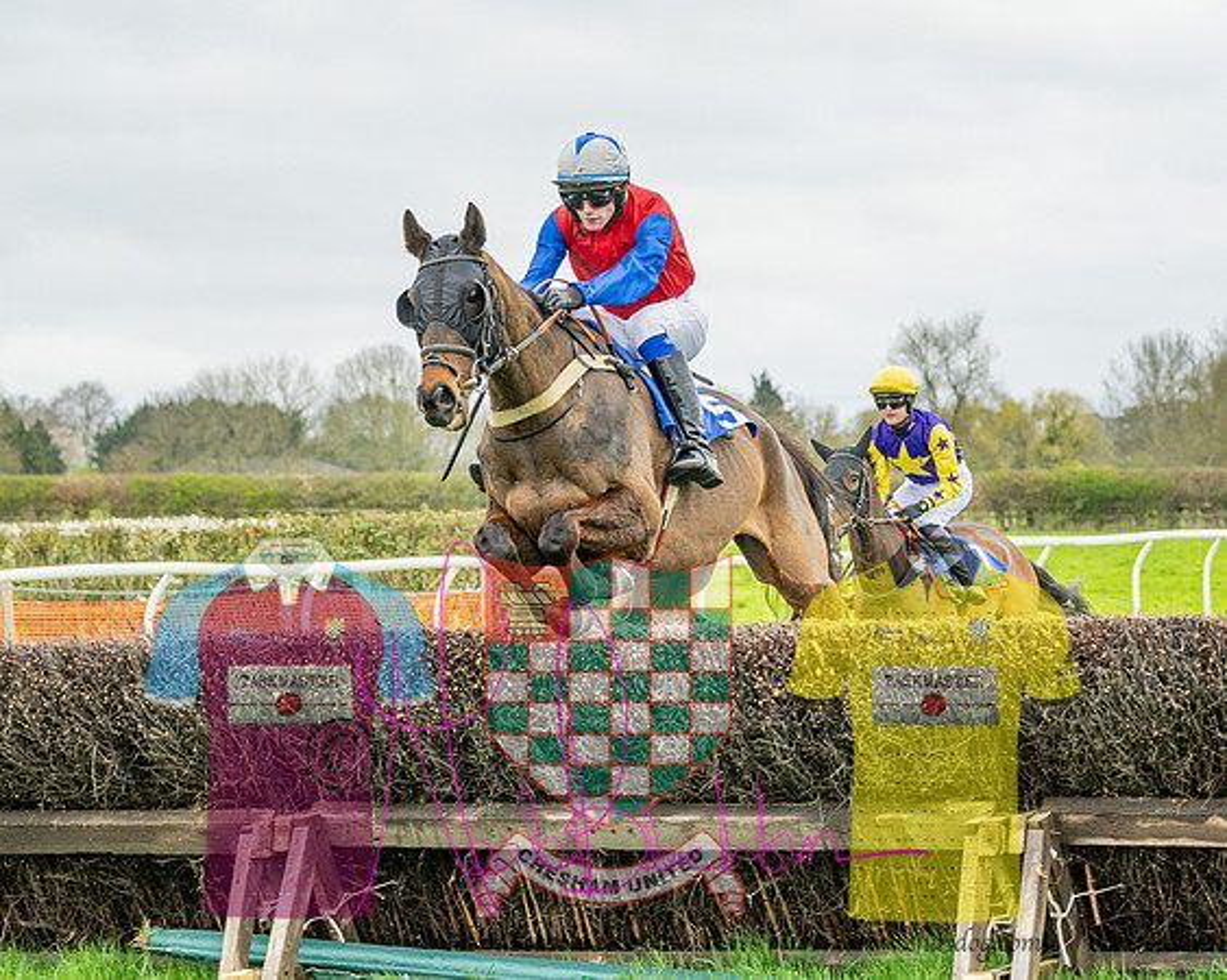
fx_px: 5890
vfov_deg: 9.5
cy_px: 490
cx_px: 614
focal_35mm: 162
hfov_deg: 11.9
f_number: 4
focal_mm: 96
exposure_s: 1/1000
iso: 800
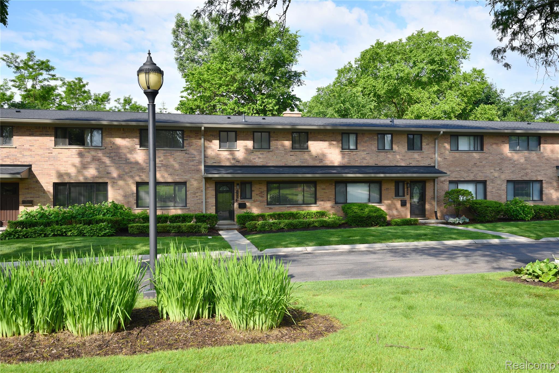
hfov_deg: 61.9
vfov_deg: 43.6
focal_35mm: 30
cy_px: 186
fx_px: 466
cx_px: 280
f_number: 7.1
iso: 100
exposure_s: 1/200
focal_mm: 30
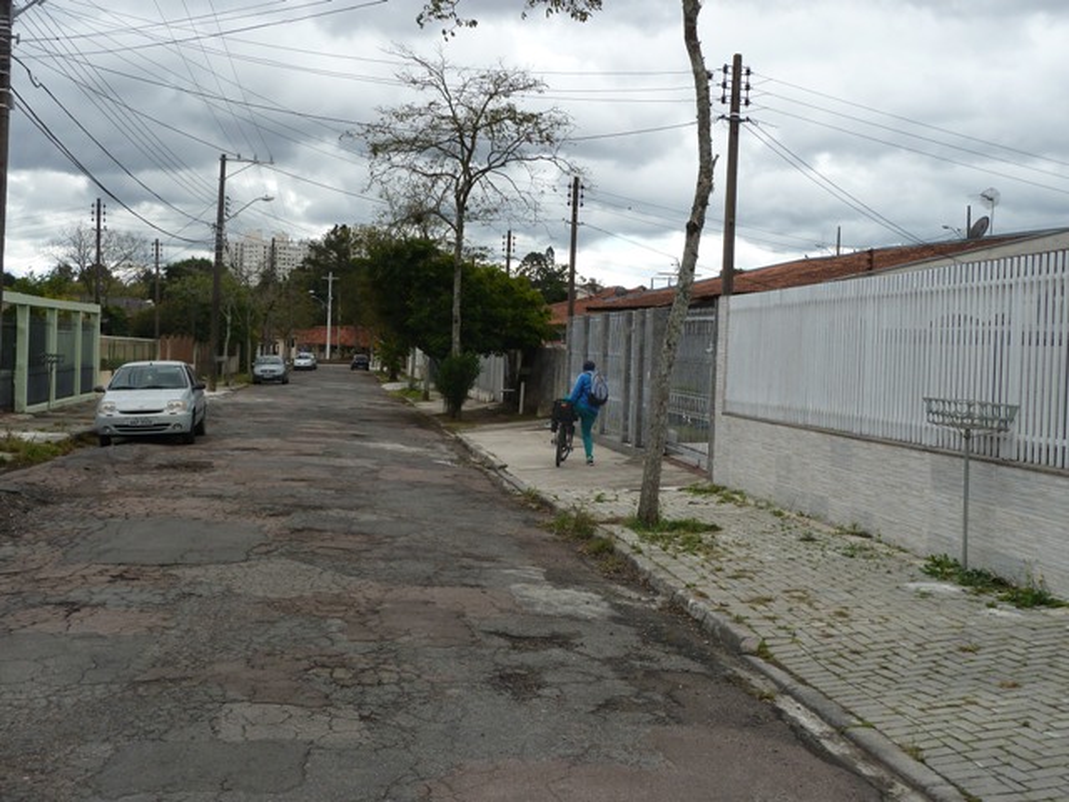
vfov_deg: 34.3
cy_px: 401
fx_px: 1297
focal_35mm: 42
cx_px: 534
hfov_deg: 44.8
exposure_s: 1/320
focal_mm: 6.9
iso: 80
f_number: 4
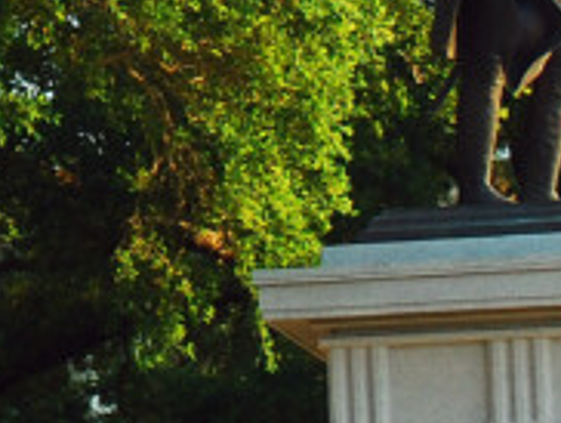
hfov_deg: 9.3
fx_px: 3392
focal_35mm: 209
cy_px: -66
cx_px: -89
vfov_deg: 7.1
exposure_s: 1/30
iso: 200
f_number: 8
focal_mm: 22
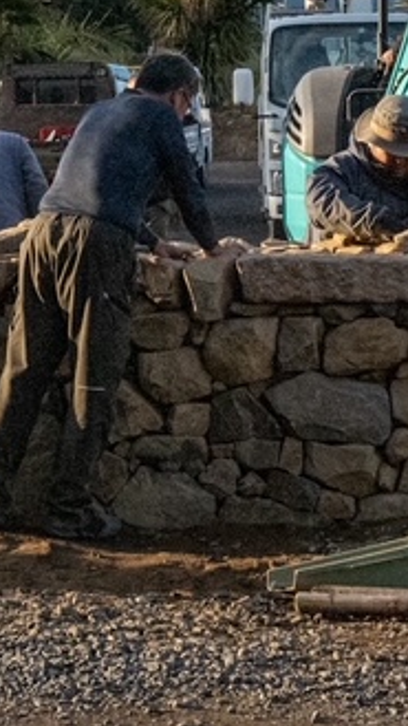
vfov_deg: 18.3
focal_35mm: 114
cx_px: 165
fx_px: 2193
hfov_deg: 10.6
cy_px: 13
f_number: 13
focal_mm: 28
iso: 2500
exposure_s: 1/2000
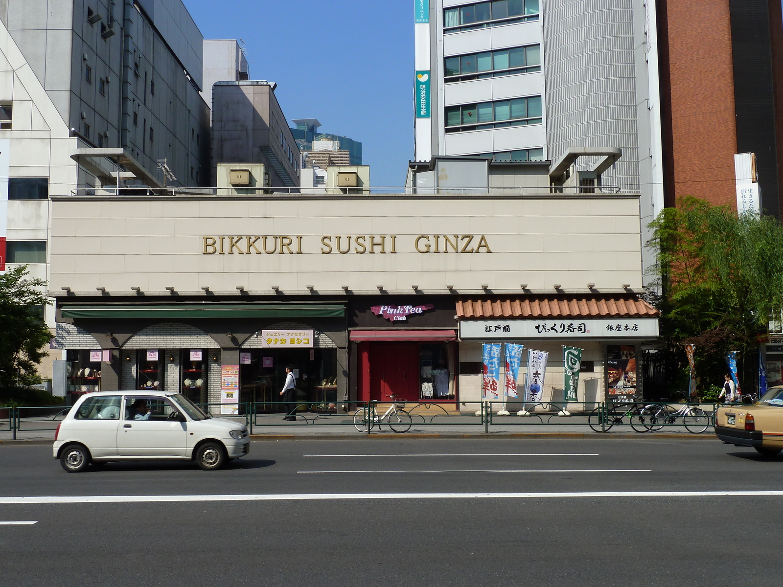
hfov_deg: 50.1
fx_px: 837
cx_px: 392
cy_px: 294
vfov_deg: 38.7
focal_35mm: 37
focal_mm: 6.1
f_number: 5
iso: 80
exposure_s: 1/500
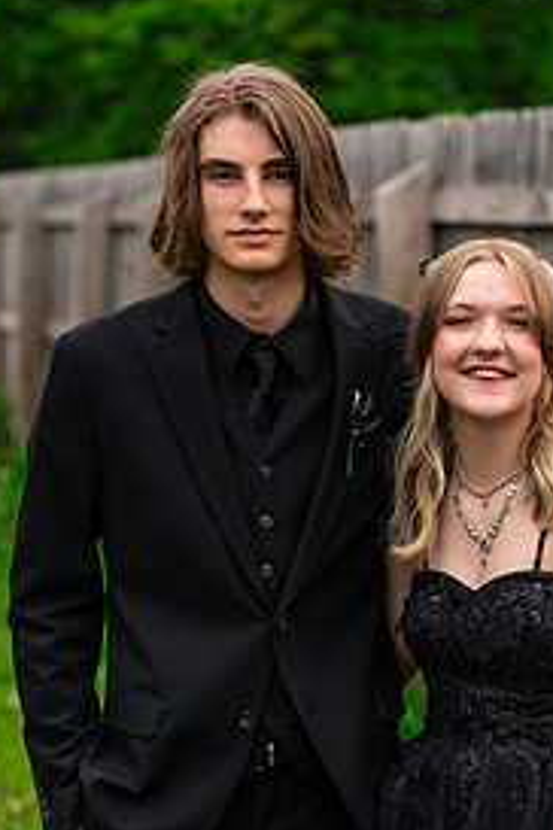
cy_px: 645
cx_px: 365
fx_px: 3226
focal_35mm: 140
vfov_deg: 14.6
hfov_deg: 9.8
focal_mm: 85
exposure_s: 1/1000
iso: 400
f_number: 3.5
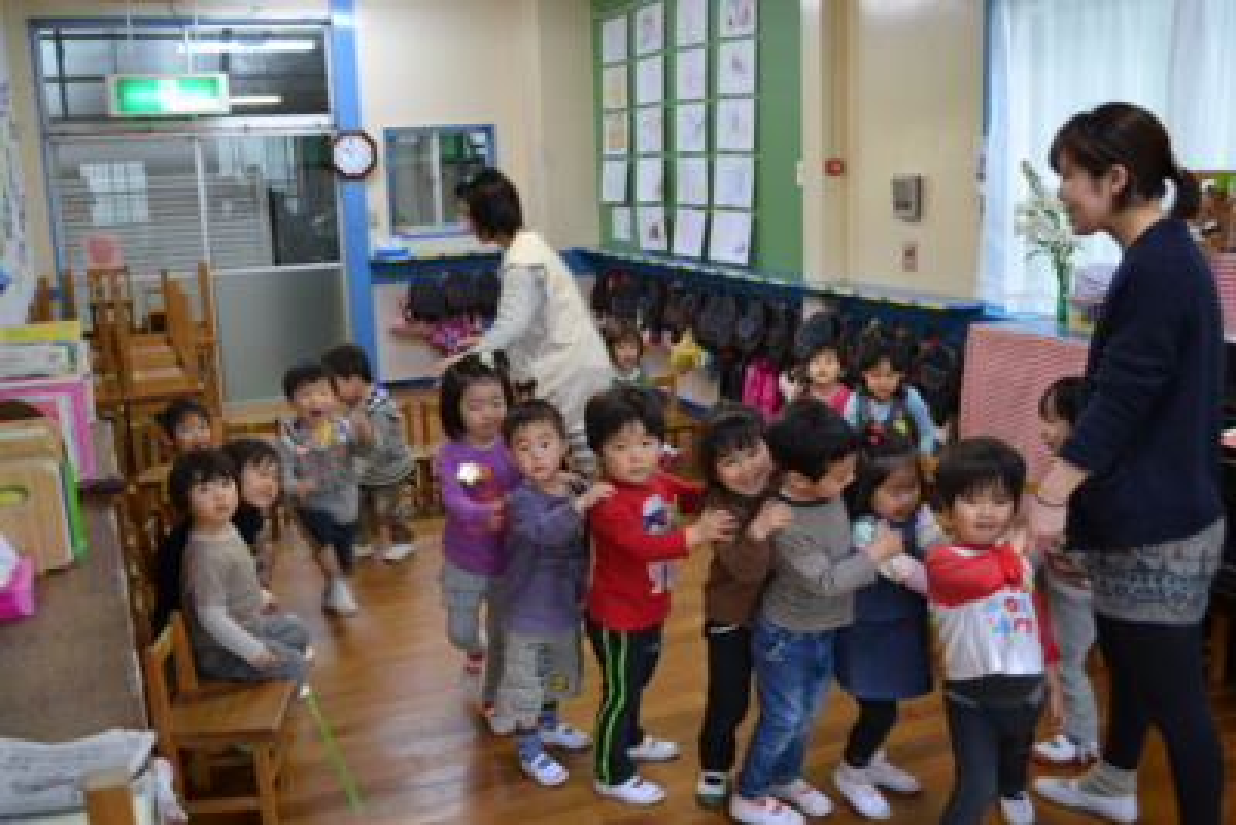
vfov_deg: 36.9
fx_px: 1236
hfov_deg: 53.1
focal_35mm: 36
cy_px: 412
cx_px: 618
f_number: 4
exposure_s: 1/40
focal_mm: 24
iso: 400
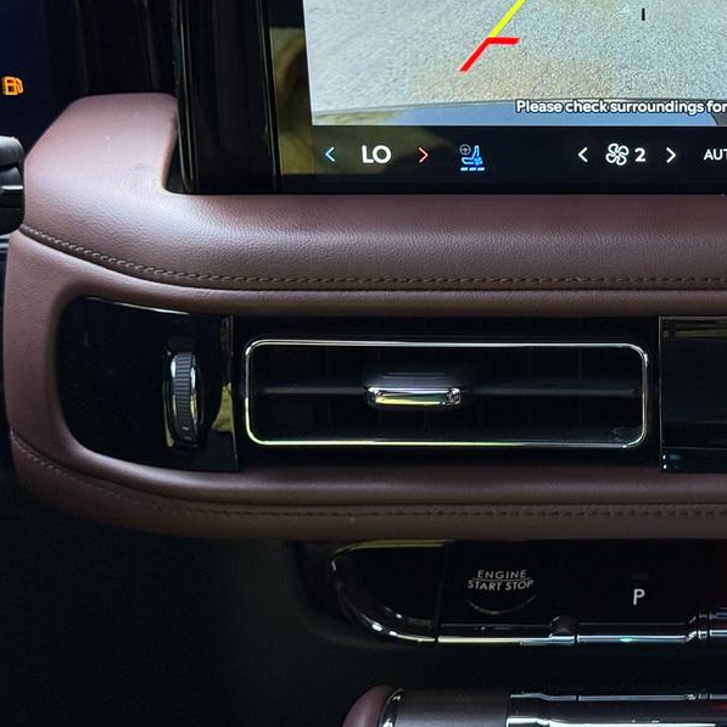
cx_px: 774
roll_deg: -1.5
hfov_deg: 18.4
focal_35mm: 91
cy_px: 225
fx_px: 2162
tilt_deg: -19.6
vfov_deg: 19.0
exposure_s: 1/108
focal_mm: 6.76
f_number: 1.78
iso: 100
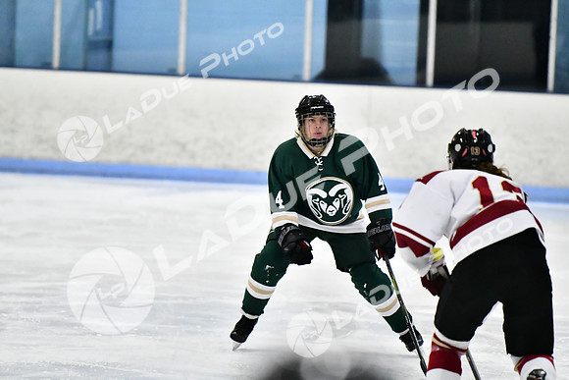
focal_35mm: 285
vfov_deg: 4.8
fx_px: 4505
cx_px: 284
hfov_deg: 7.2
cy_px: 190
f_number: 2.8
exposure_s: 1/1250
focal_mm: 190
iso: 8000
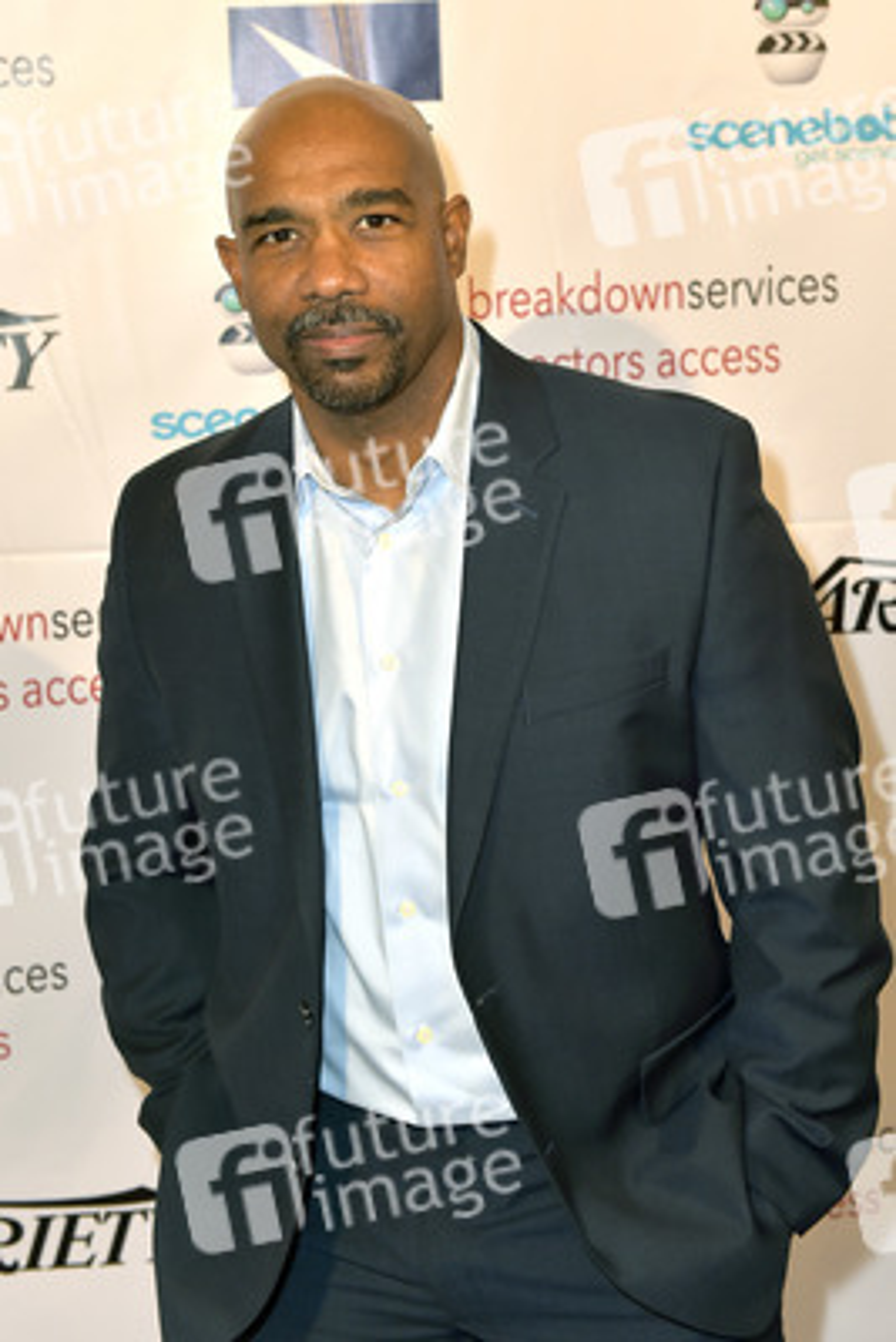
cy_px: 671
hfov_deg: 27.0
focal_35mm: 50
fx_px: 1865
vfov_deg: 39.6
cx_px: 448
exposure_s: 1/320
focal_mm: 50
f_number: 4.5
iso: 400
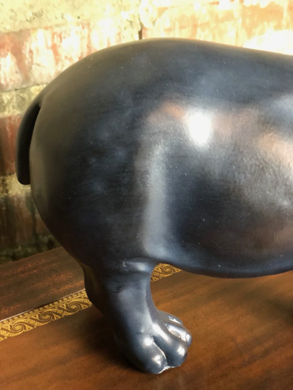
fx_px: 587
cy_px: 195
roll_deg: -0.3
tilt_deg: -27.7
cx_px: 146
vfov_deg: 36.8
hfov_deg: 28.0
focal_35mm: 52
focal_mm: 6
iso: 200
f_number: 2.4
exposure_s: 1/8
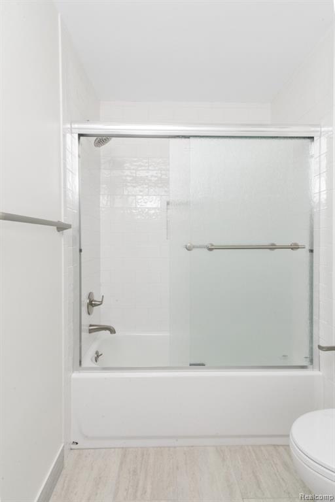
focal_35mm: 17
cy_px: 251
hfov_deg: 70.4
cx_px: 168
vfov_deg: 93.3
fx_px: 237
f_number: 9
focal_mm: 17
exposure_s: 1/20
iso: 400
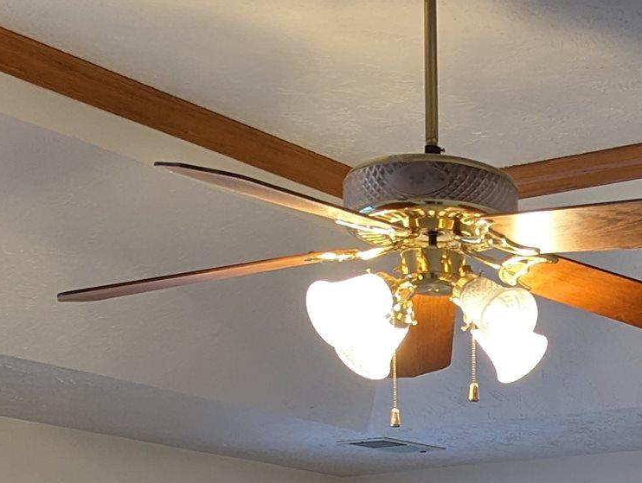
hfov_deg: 18.8
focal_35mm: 99
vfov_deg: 14.0
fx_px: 1839
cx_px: 752
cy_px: 747
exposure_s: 1/30
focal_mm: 6.81
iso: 119
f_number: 1.85
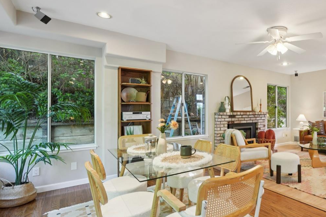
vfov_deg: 59.5
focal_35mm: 21
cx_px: 238
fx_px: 190
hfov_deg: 76.3
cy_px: 109
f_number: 8
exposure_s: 1/25
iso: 800
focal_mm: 14
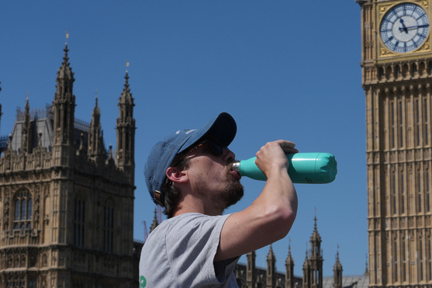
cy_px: 99
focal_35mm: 79
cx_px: 178
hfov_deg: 25.6
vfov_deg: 17.2
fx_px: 948
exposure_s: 1/1000
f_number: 10
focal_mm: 43
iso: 200
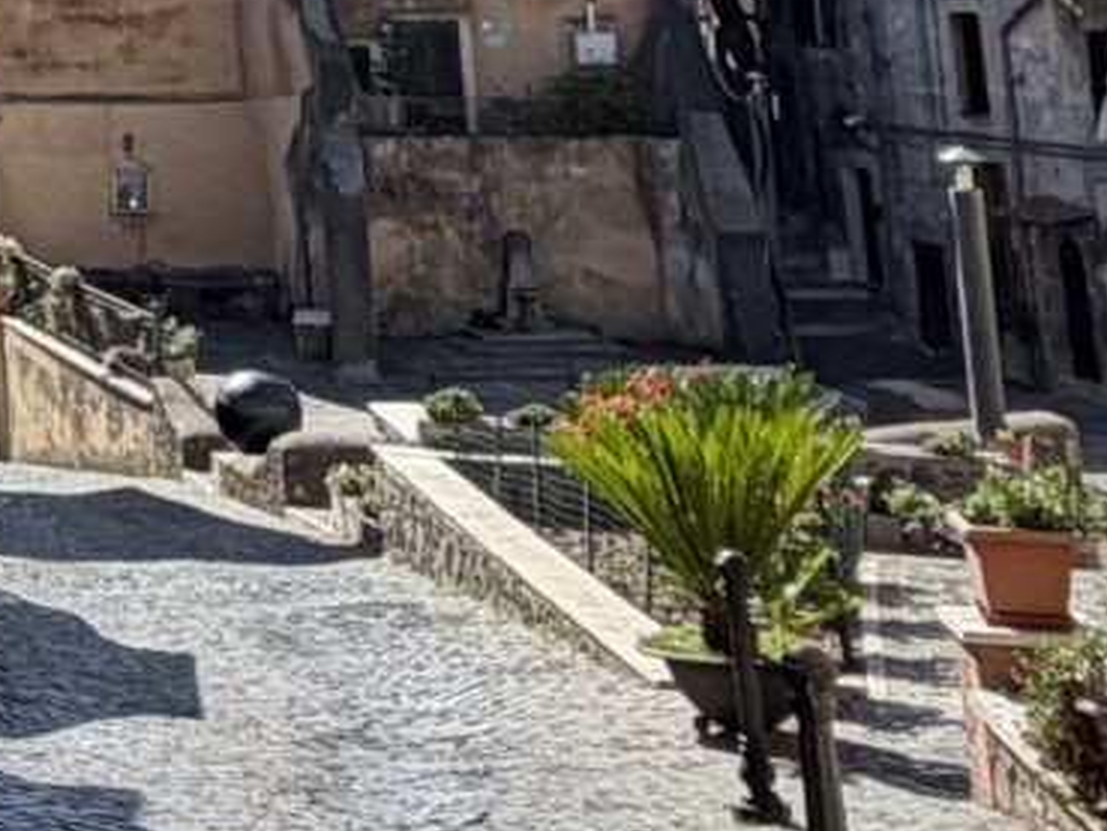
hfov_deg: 16.9
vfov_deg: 14.0
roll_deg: +0.3
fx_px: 3103
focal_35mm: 97
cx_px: -861
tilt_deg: +9.7
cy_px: -528
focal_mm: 2.22
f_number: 2.2
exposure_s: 1/770
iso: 32
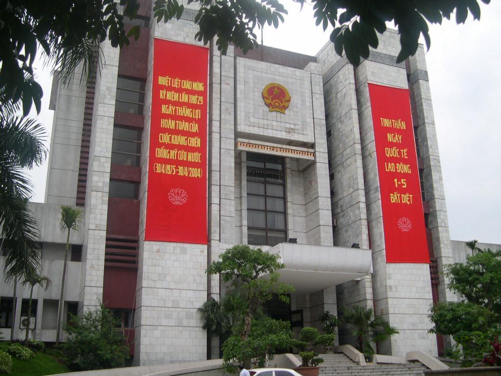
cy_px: 188
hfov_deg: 49.0
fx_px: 550
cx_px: 250
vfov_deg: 37.7
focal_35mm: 38
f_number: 2.8
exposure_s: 1/63.9
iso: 100
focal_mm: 8
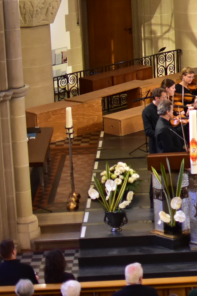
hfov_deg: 8.4
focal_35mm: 156
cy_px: 87
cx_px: 364
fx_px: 1284
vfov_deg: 13.1
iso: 1600
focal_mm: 35
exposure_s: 1/60
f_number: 1.8
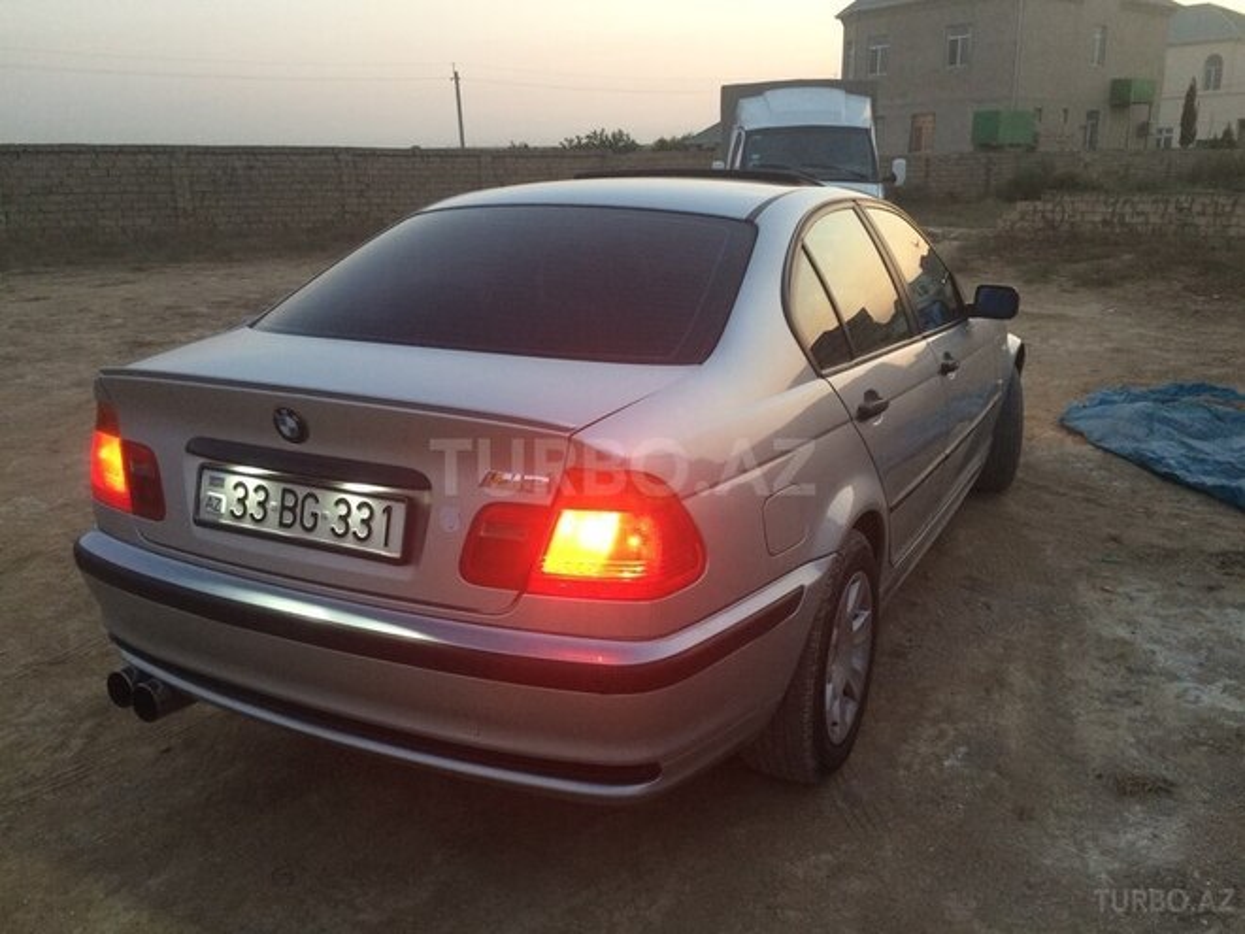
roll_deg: +0.6
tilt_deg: -13.6
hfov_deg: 61.7
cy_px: 467
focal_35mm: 29
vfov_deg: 48.2
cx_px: 622
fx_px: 1043
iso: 80
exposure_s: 1/33
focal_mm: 4.15
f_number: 2.2
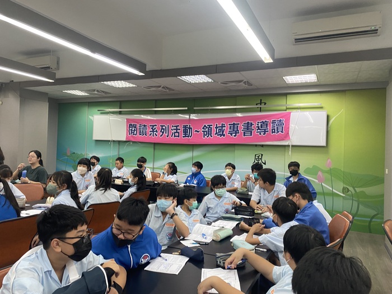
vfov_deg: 53.1
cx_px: 196
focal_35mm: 26
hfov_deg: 67.3
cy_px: 147
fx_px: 294
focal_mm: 4.25
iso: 125
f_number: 1.8
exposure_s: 1/60
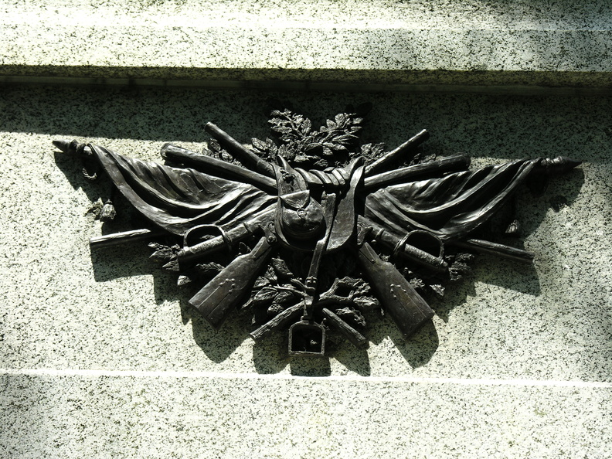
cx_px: 306
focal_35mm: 127
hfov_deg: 15.5
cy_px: 230
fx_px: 2245
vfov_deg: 11.7
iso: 50
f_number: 4.3
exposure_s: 1/167
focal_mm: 32.4
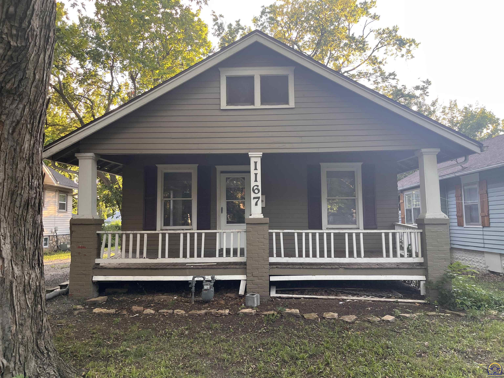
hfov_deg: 67.3
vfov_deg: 53.1
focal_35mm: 26
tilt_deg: +5.2
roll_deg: +0.4
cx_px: 252
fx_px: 379
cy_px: 189
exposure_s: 1/124
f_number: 1.6
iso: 64
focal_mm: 5.1
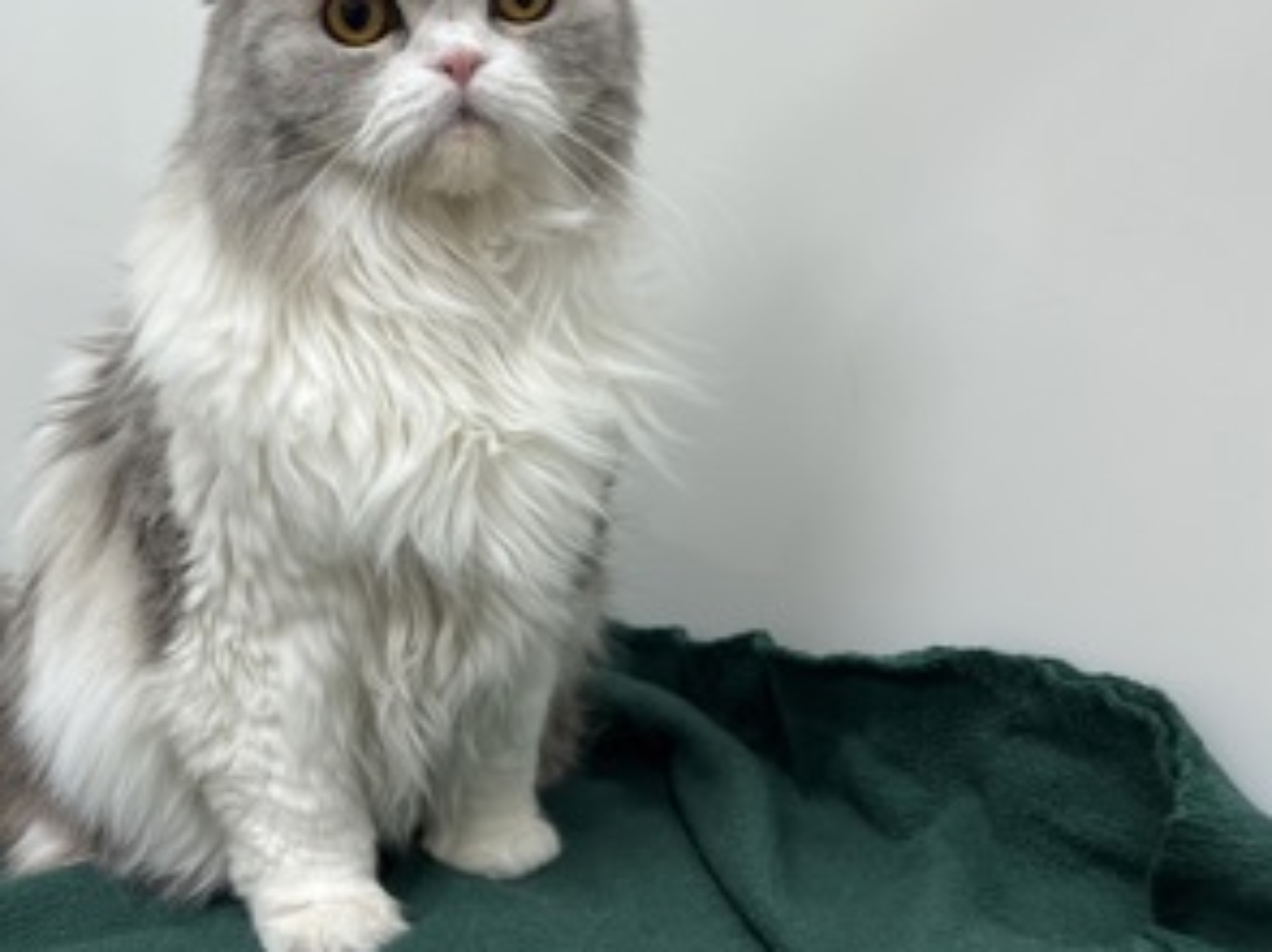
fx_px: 1359
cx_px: 384
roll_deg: +2.6
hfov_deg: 48.9
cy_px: 420
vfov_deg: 38.6
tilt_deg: -1.4
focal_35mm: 37
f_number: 1.6
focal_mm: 5.1
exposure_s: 1/121
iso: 80
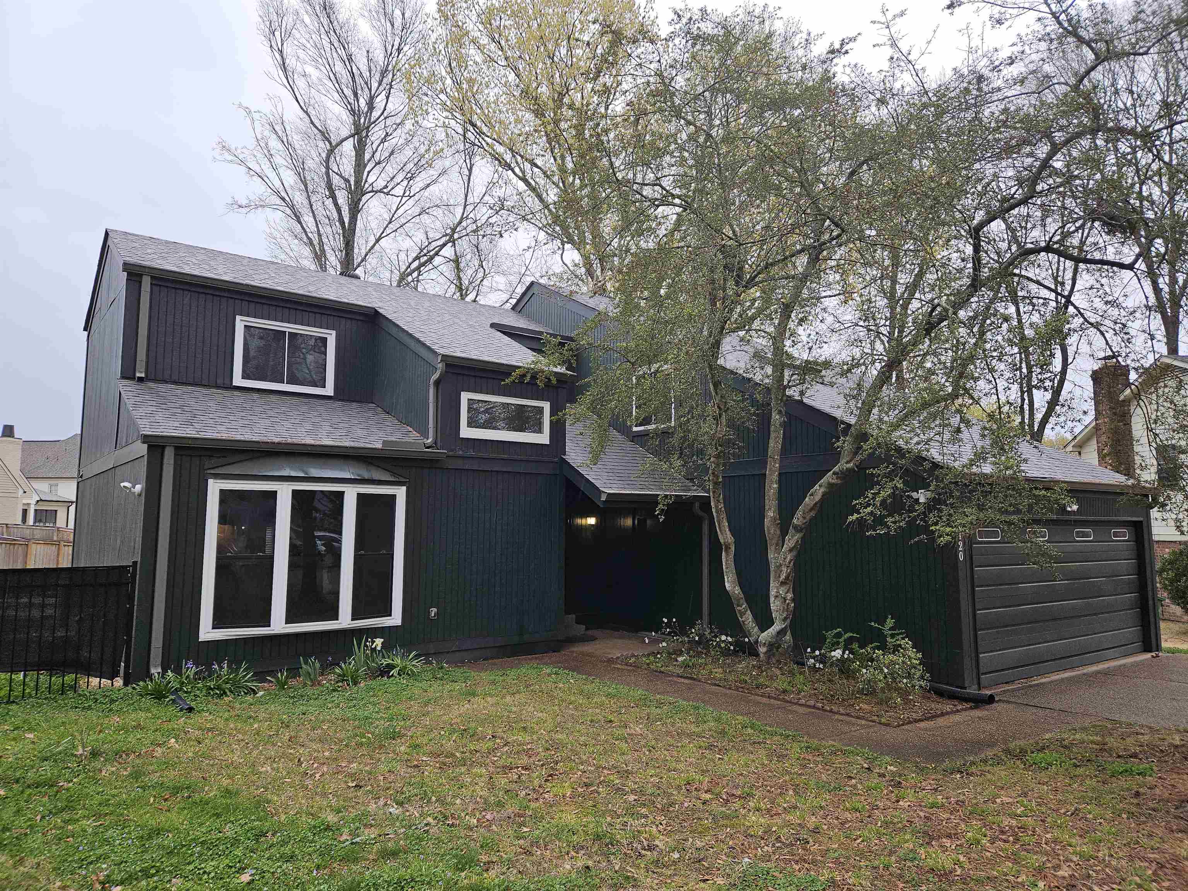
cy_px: 446
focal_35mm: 23
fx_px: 789
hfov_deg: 73.9
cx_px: 594
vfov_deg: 58.9
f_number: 1.8
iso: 25
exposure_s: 1/120
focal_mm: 5.4
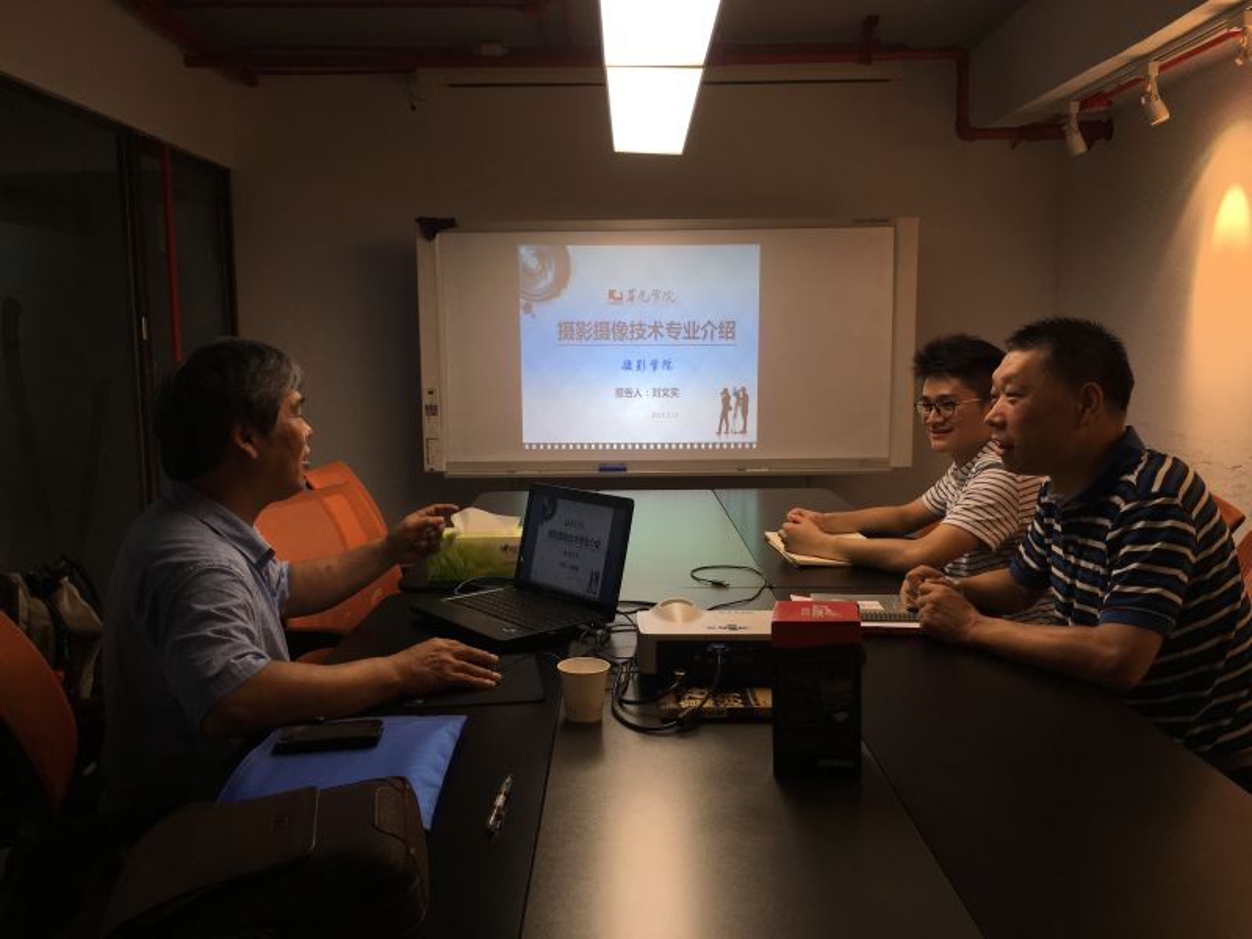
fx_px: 1049
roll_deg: -0.3
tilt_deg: -5.1
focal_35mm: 29
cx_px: 626
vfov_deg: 48.2
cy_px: 470
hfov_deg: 61.7
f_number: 2.2
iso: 40
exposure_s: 1/100
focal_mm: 4.15
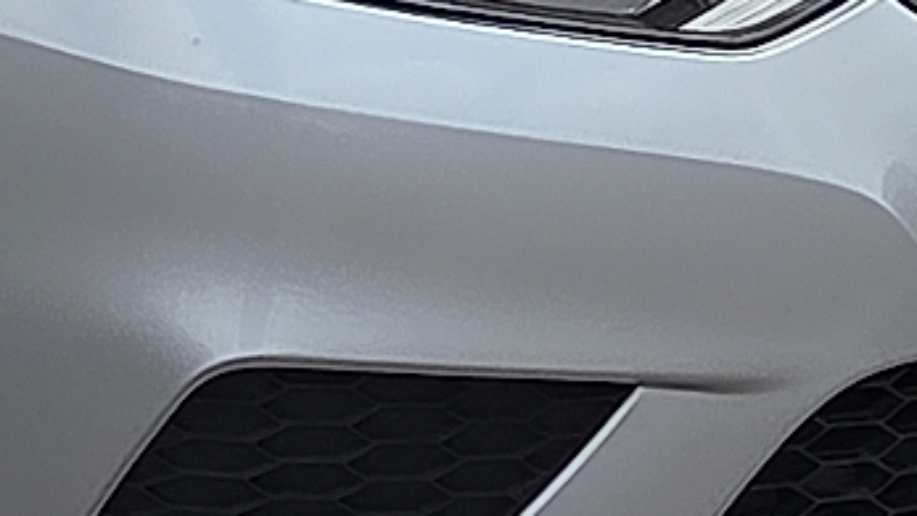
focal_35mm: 221
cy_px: -254
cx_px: -238
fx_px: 5372
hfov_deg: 9.6
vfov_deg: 5.4
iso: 76
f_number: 1.8
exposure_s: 1/10000
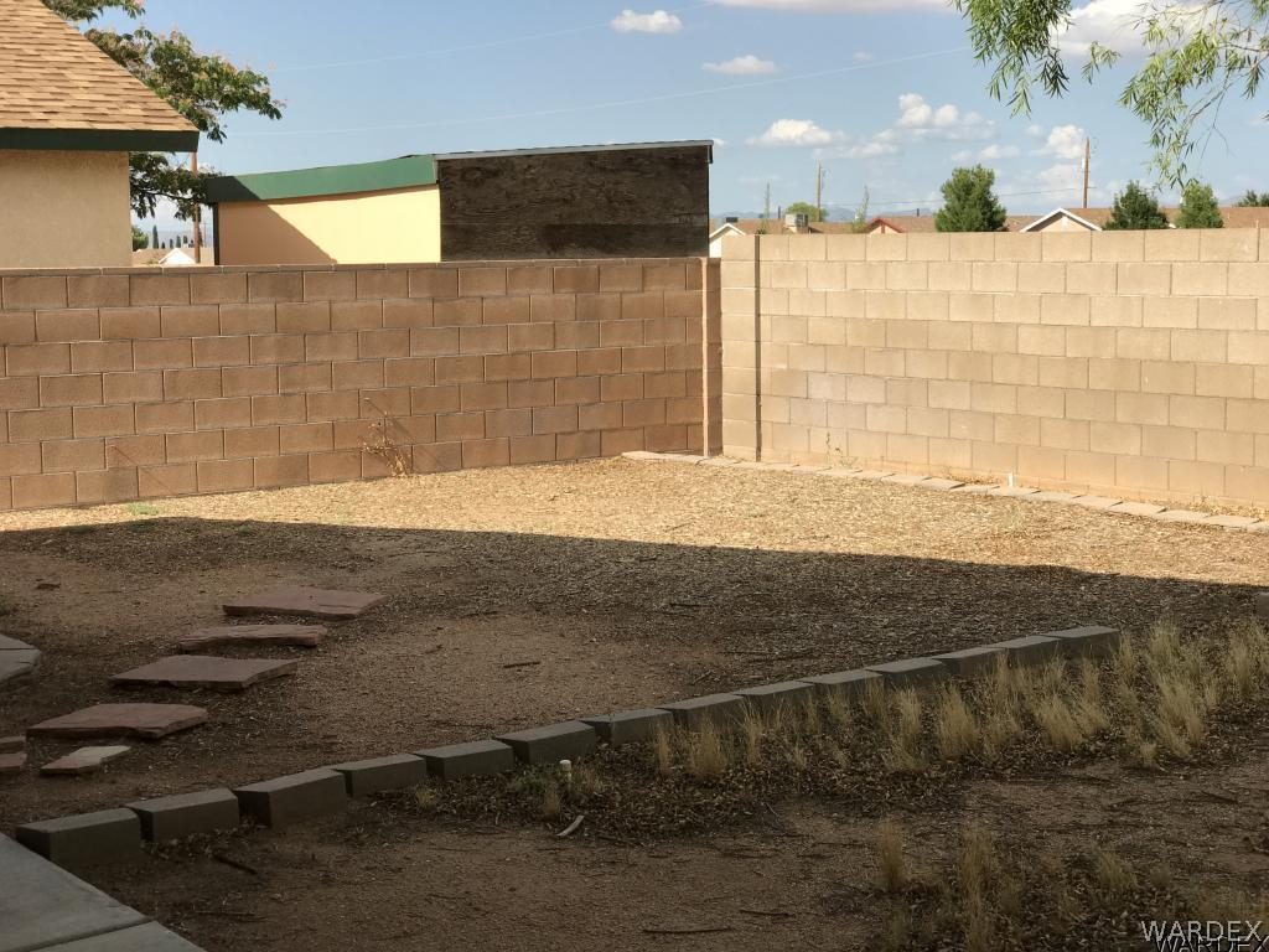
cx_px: 634
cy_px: 476
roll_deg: +1.4
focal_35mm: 57
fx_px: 2090
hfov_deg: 33.8
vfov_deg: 25.7
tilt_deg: -6.4
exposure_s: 1/725
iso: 20
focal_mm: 6.6
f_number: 2.8
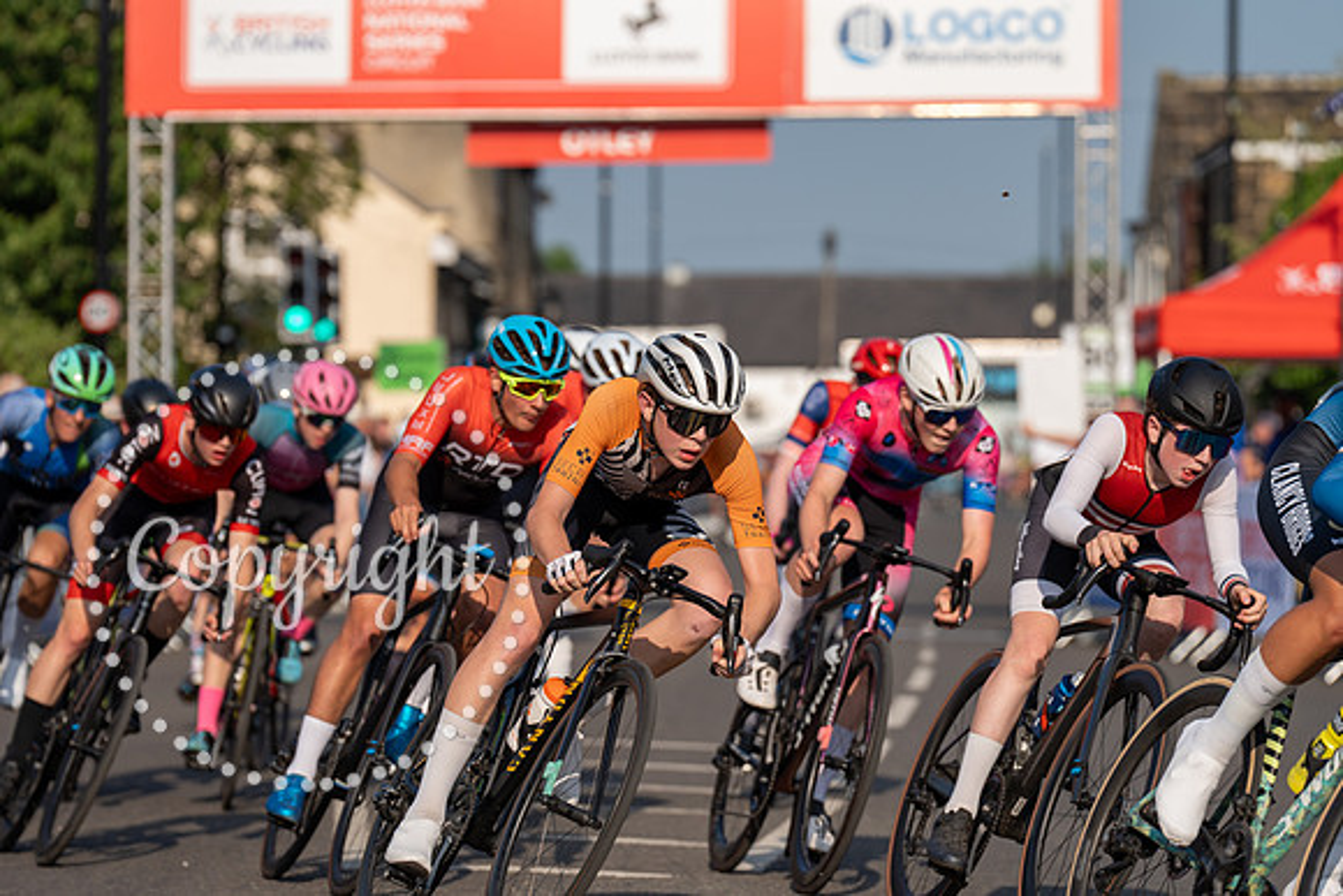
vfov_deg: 7.1
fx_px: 7239
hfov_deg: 10.6
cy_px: 448
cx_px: 672
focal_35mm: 194
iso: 160
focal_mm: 194
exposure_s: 1/1000
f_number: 4.5
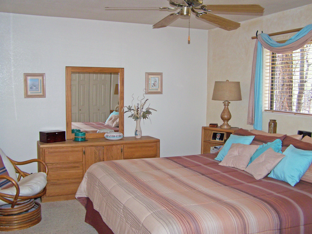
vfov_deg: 37.7
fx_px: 343
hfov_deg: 49.0
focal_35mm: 38
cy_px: 117
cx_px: 156
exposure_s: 1/60
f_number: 2.8
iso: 80
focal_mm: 6.3
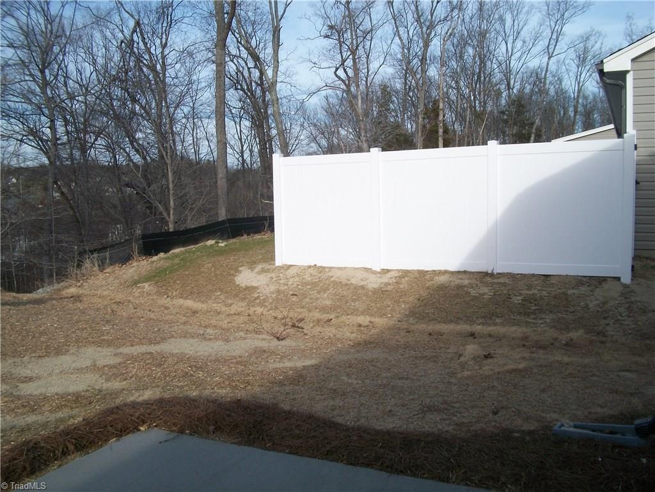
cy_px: 246
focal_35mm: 32
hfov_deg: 56.8
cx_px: 328
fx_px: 606
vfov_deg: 44.2
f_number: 5.5
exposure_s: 1/250
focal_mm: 5.7
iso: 80
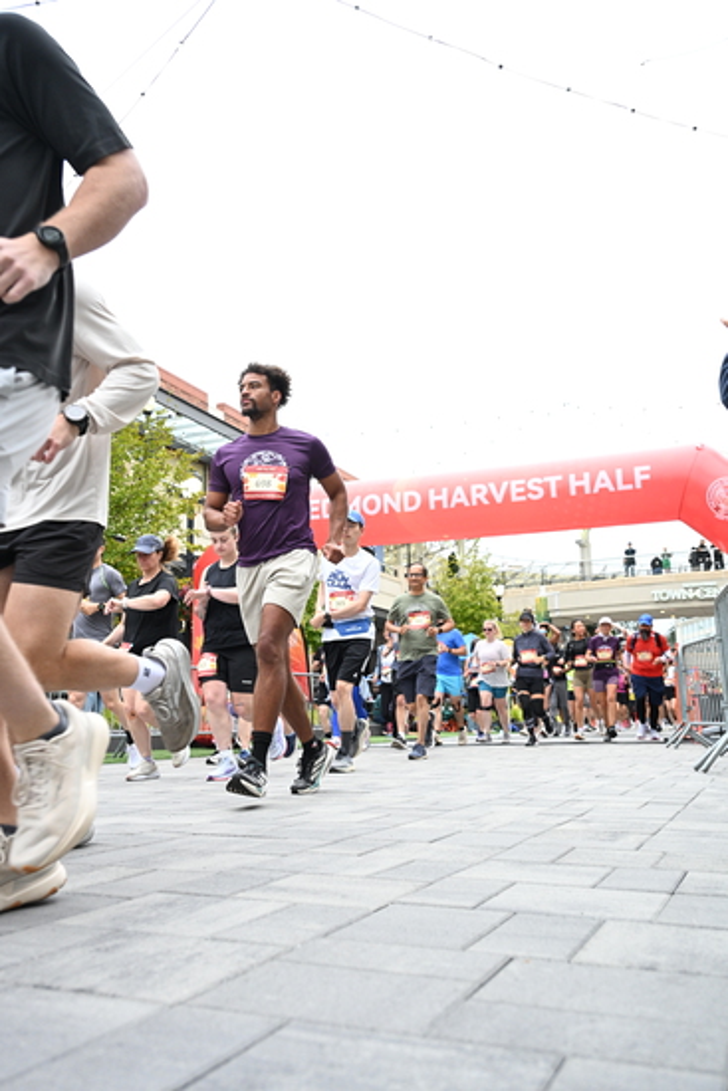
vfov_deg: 60.3
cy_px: 546
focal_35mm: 31
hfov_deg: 42.3
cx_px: 364
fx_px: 940
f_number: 4
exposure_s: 1/640
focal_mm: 31
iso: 2000
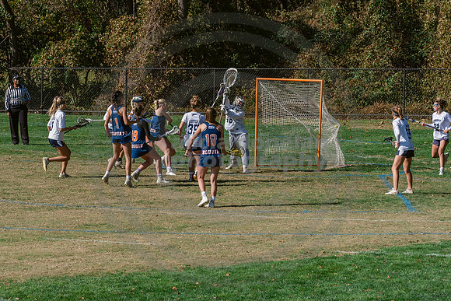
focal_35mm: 176
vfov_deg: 7.8
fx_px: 2201
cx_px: 203
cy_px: 96
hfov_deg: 11.7
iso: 250
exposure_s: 1/800
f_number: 8
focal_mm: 122
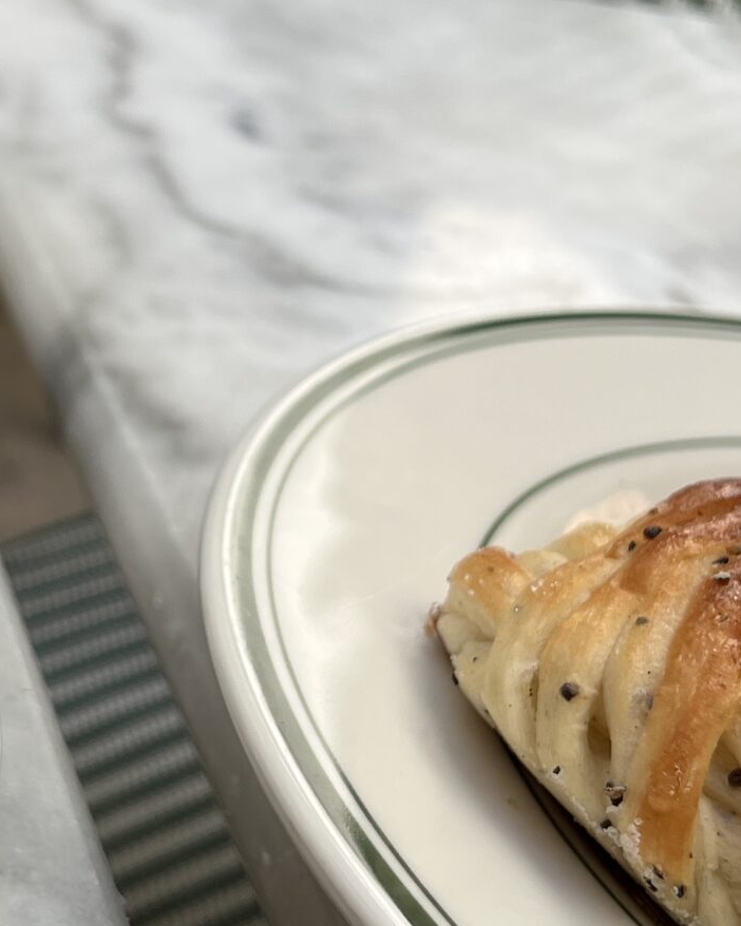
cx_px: 130
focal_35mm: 74
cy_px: 407
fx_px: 2029
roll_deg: -12.8
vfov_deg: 25.7
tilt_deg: -26.5
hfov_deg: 20.4
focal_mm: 5.7
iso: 50
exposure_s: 1/1209
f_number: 1.5
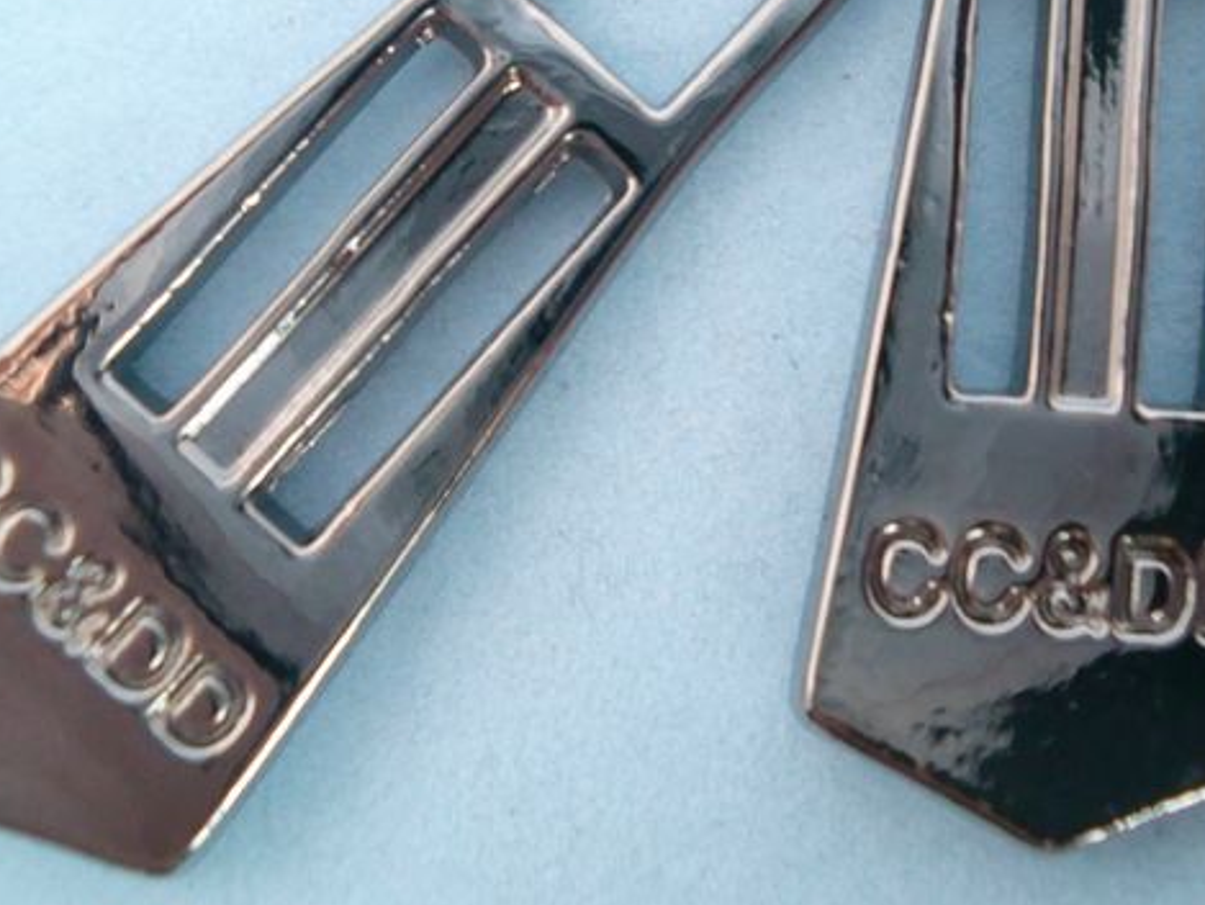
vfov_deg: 25.0
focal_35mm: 58
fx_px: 2020
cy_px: 237
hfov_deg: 33.2
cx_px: 699
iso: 400
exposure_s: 1/80
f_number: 2.8
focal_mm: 5.58
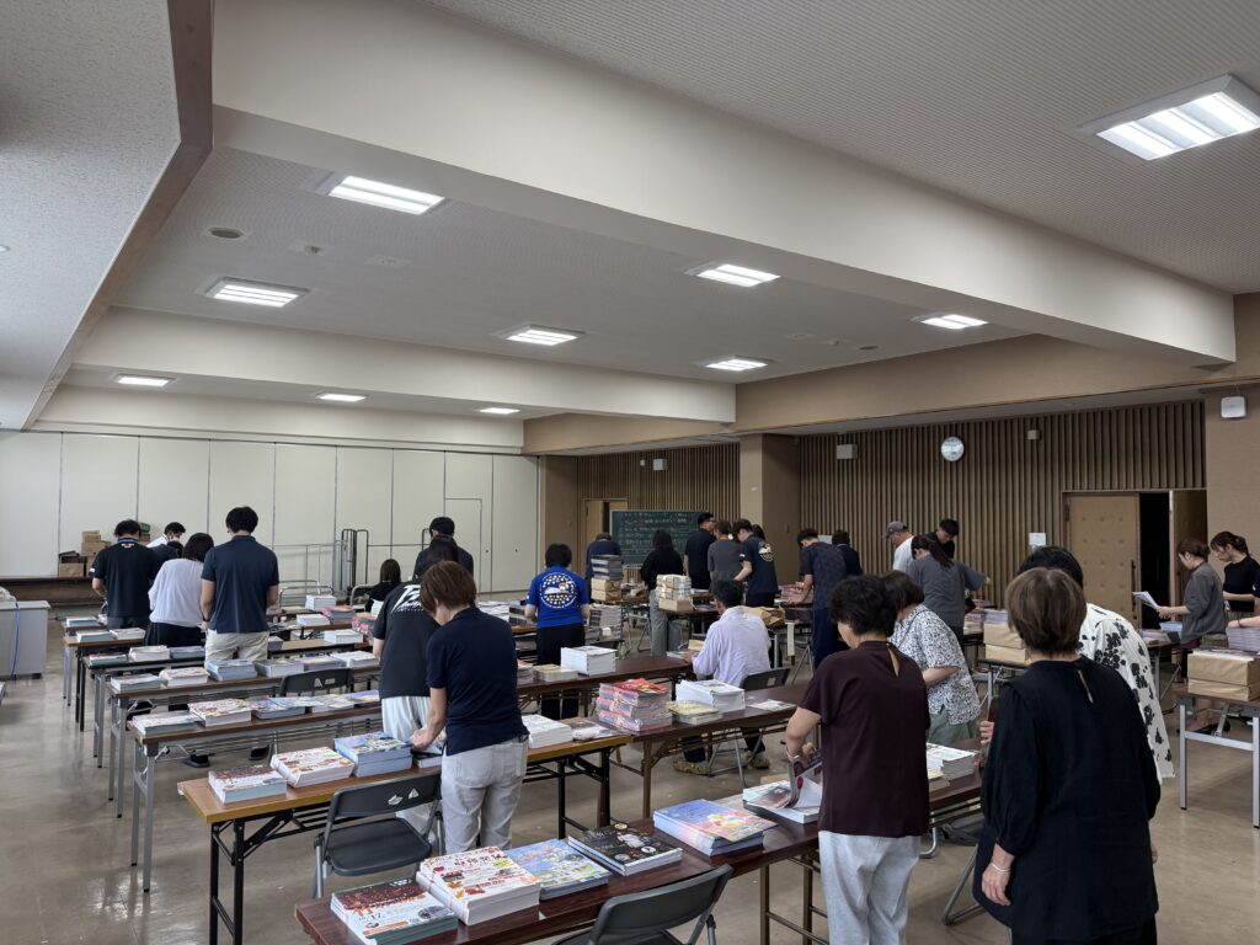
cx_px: 630
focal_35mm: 24
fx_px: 874
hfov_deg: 71.6
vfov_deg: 56.8
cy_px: 472
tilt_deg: +2.4
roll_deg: -0.3
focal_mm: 6.76
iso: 160
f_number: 1.78
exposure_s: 1/234
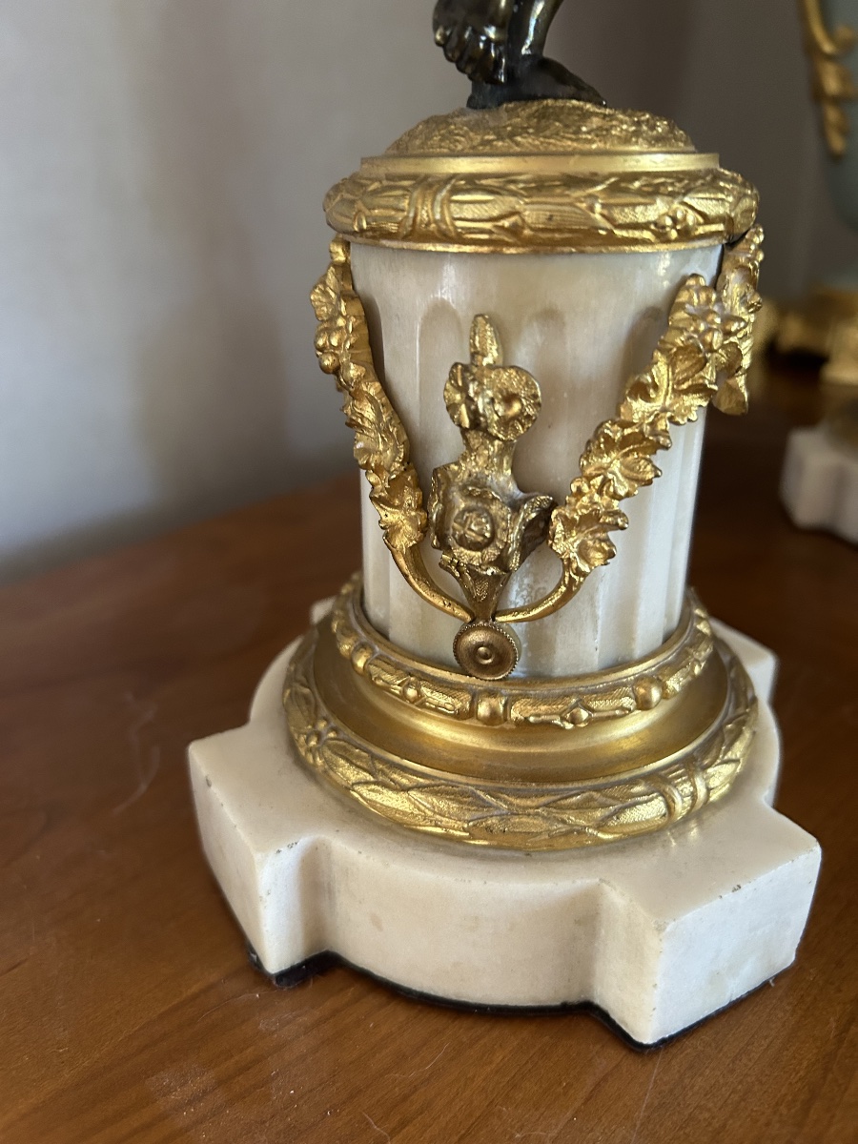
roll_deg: +2.2
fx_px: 859
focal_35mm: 26
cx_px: 429
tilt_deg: -24.4
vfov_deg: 67.3
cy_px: 572
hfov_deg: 53.1
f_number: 1.5
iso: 400
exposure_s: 1/60
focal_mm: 5.7
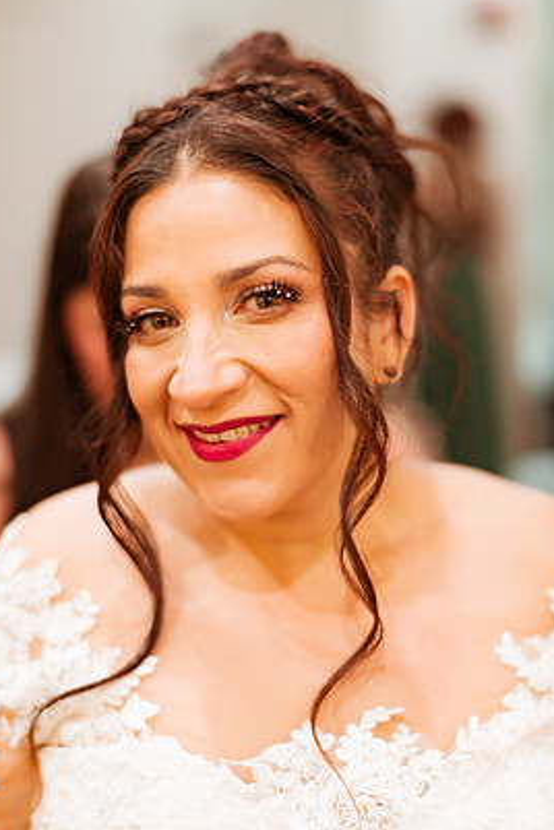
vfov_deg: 31.0
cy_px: 438
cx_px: 285
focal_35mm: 65
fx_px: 1500
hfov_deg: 20.9
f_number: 1.4
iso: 1000
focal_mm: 58
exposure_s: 1/640
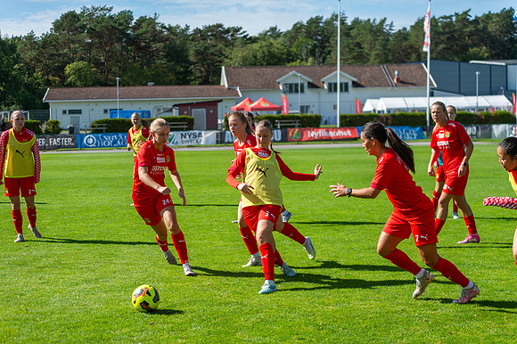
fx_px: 1005
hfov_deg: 28.9
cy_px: 172
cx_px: 258
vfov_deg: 19.4
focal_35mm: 70
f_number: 3.2
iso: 200
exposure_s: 1/2500
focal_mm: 70
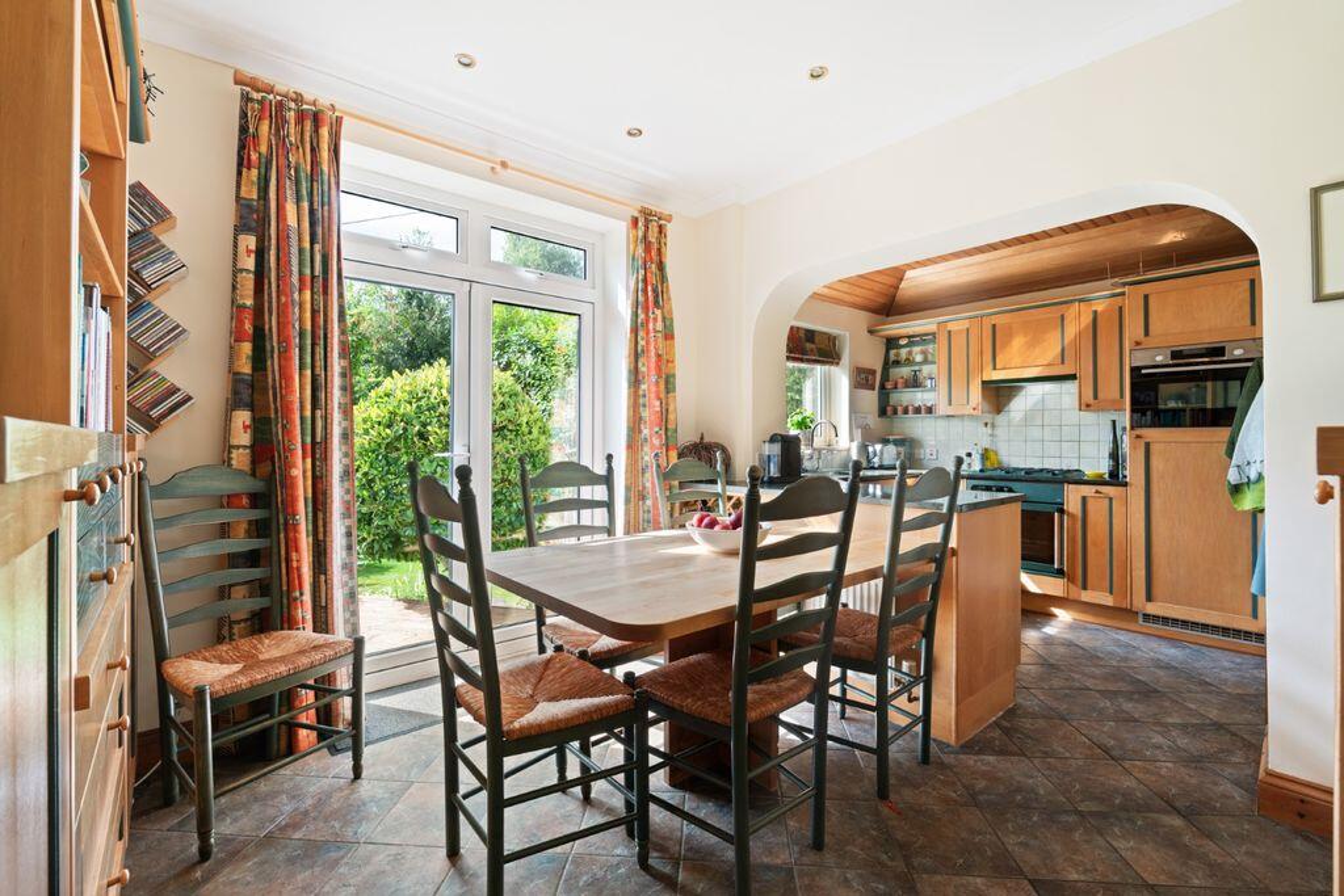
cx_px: 672
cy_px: 448
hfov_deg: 96.7
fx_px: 597
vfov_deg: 73.8
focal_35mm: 16
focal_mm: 16
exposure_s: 1/3
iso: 400
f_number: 8
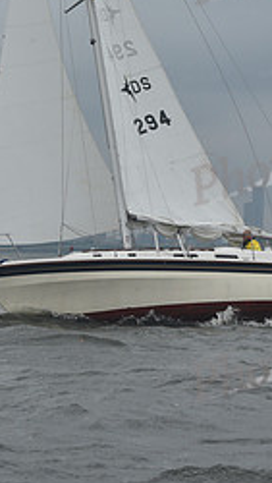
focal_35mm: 170
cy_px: 83
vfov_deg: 12.6
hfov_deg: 7.2
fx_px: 2175
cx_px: 92
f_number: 9
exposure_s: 1/640
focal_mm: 70
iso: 250
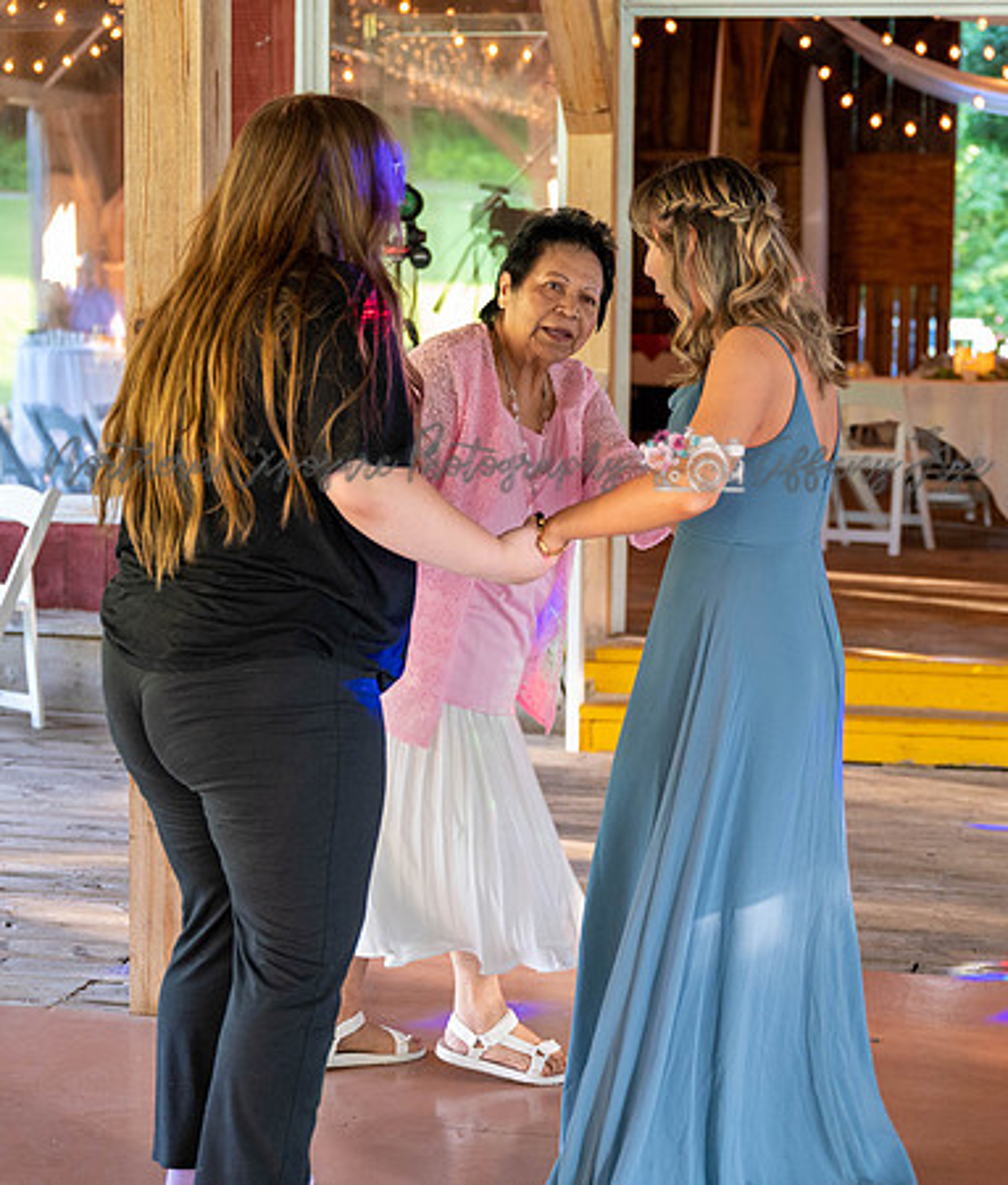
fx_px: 2431
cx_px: 675
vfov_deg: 27.4
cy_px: 551
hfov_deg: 23.3
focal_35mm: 68
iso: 2200
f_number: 2.8
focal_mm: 46
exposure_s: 1/125
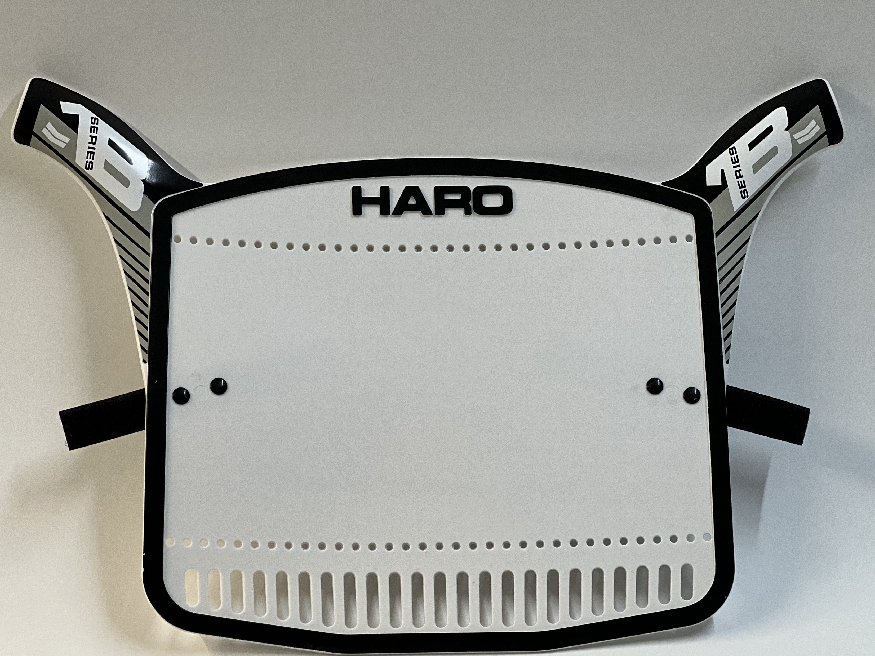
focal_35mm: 94
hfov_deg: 20.9
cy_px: 375
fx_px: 2376
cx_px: 466
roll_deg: +1.5
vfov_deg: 15.7
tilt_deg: -26.3
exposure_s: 1/100
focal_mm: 9
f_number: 2.8
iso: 125
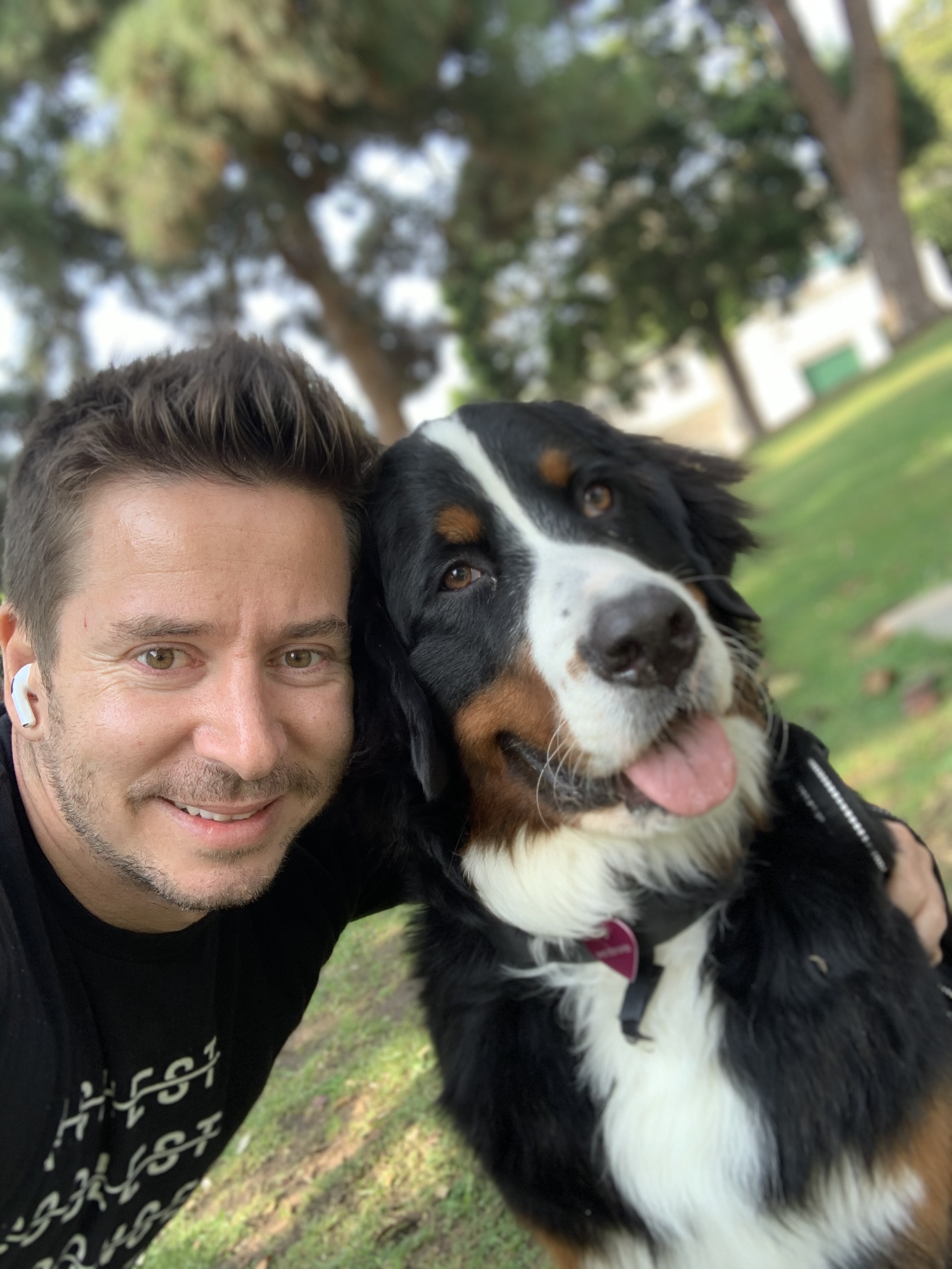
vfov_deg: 56.8
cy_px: 634
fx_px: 1173
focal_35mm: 32
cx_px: 476
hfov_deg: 44.2
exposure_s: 1/121
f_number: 2.2
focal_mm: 2.87
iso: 32
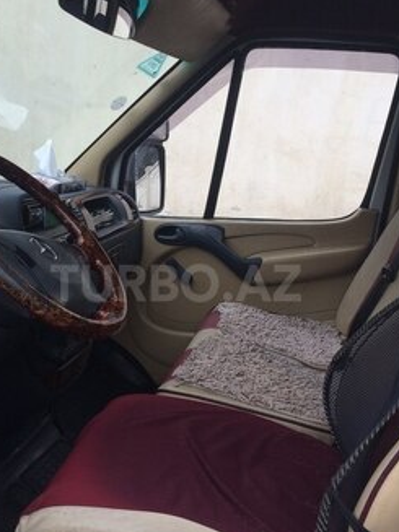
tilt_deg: -13.4
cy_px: 283
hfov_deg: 32.8
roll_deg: -4.9
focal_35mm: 44
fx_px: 677
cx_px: 176
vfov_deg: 42.9
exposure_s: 1/612
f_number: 2.2
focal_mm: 4.15
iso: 32
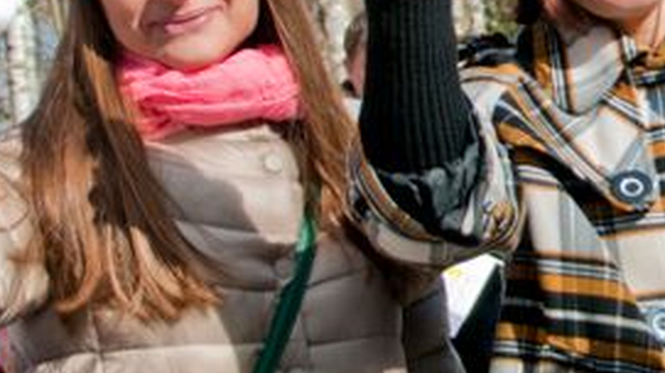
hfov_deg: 17.6
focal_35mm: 122
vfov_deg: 9.8
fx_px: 2150
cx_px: 357
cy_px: -91
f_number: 4.5
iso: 320
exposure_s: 1/1250
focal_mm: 30
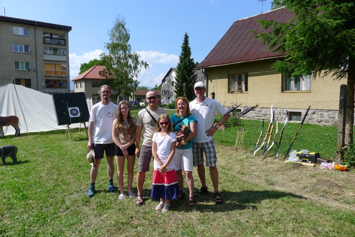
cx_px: 178
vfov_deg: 53.2
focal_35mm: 24
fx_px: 237
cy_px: 118
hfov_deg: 73.7
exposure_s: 1/640
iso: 80
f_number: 4
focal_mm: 5.1
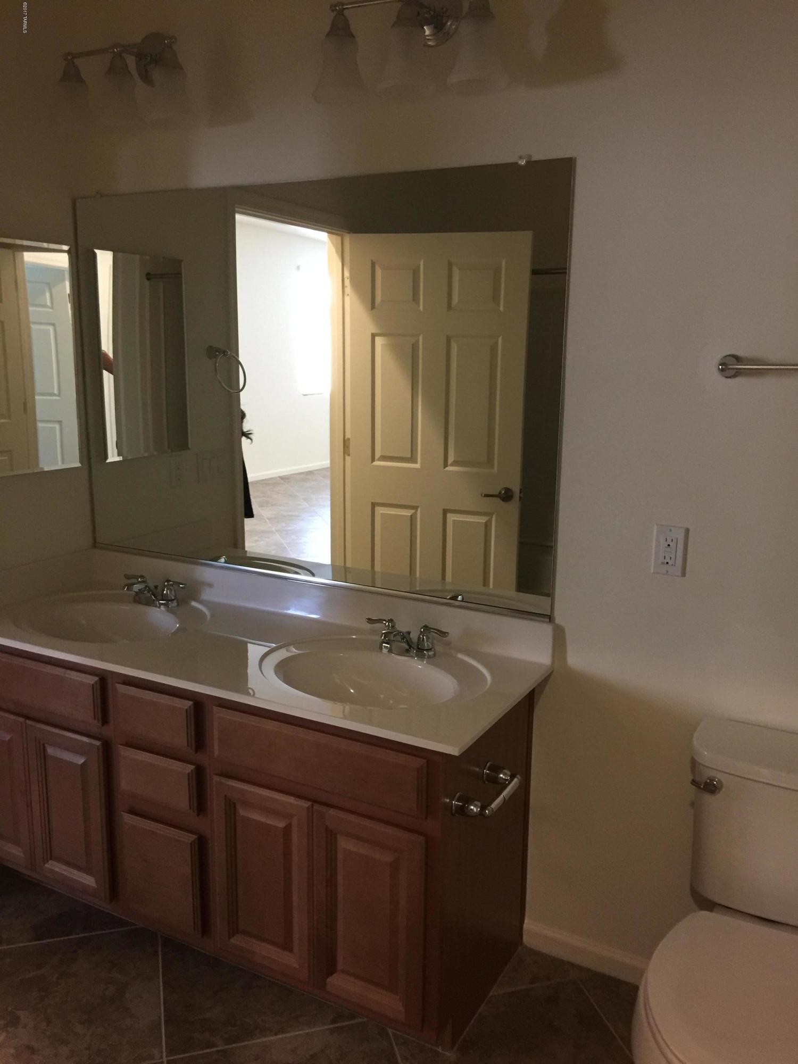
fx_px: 891
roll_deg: +0.7
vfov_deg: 61.7
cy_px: 532
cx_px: 399
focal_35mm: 29
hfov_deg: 48.2
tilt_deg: -10.5
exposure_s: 1/15
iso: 125
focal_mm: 4.15
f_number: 2.2
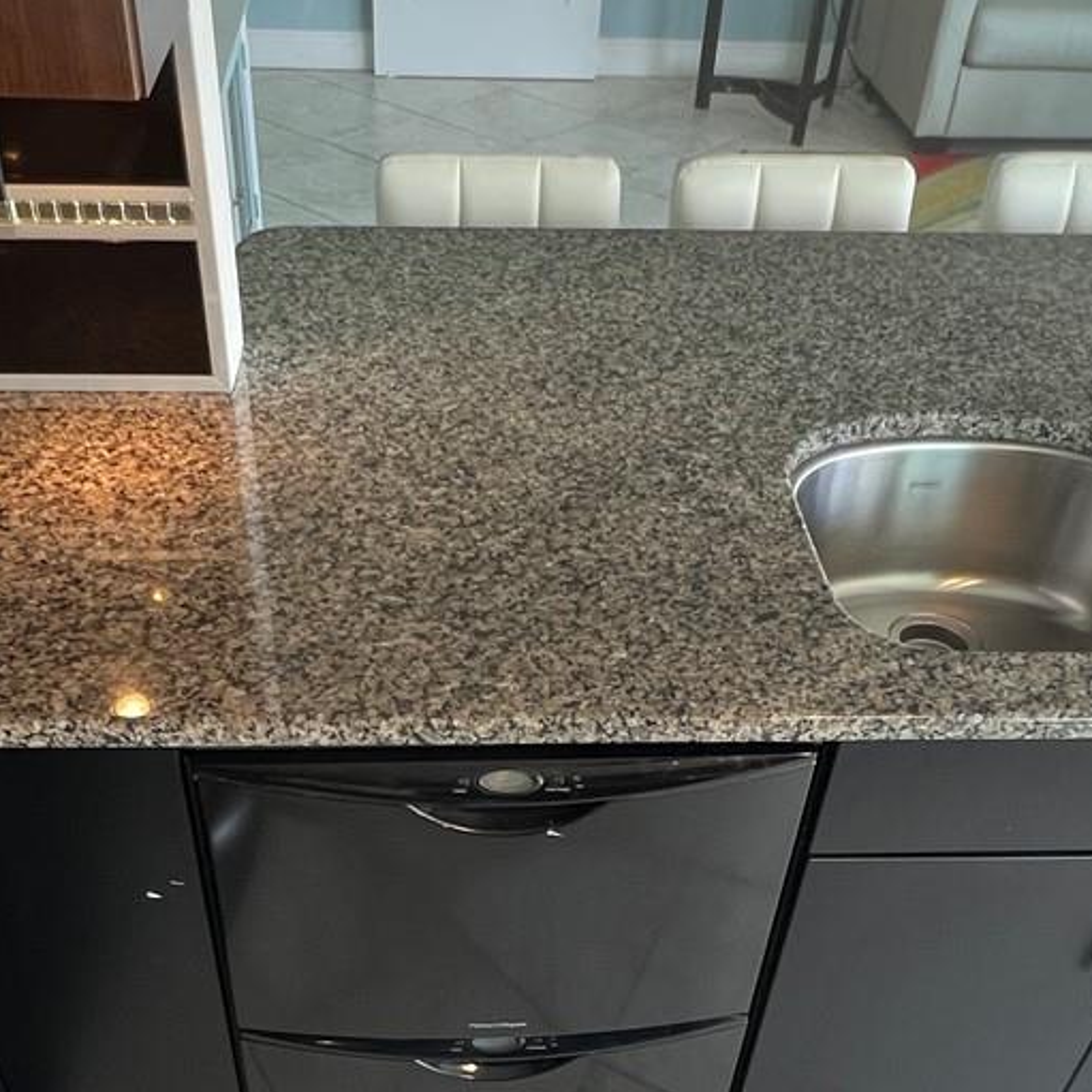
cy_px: 921
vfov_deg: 43.2
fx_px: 1285
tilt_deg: -46.7
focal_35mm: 36
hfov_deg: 45.9
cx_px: 474
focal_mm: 1.57
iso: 200
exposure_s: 1/120
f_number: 1.8
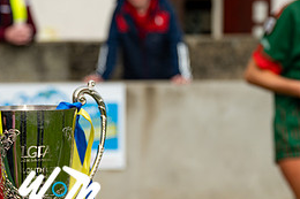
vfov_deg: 10.8
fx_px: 1041
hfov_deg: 16.3
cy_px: 215
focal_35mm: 125
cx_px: 59
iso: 100
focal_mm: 56
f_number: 4
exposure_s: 1/640
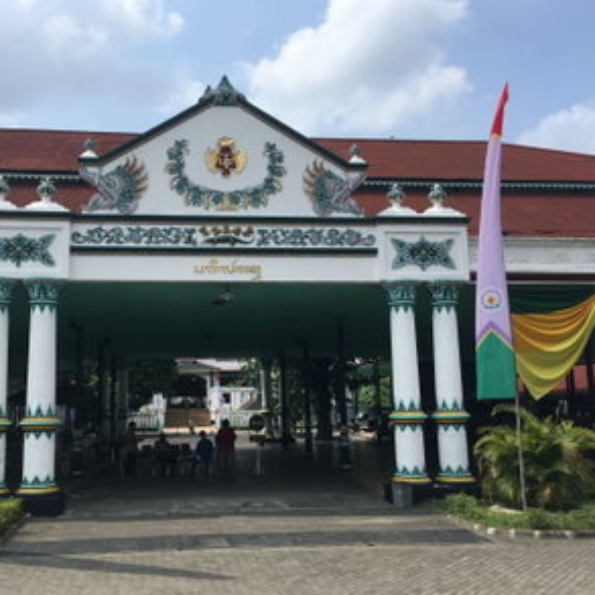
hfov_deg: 46.9
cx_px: 234
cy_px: 303
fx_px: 681
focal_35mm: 35
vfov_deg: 47.2
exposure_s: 1/2079
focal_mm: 4.15
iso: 25
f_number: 2.2
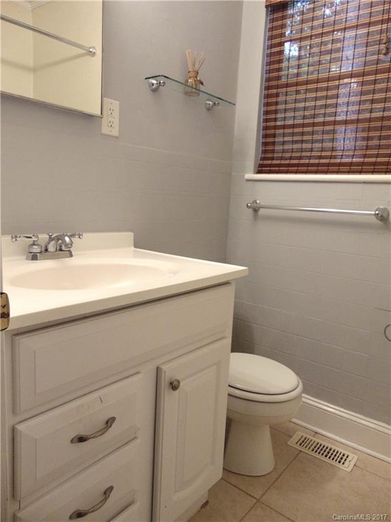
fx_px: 377
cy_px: 261
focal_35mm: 25
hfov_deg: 54.9
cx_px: 196
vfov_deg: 69.4
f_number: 3
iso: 250
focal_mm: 4.5
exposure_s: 1/30
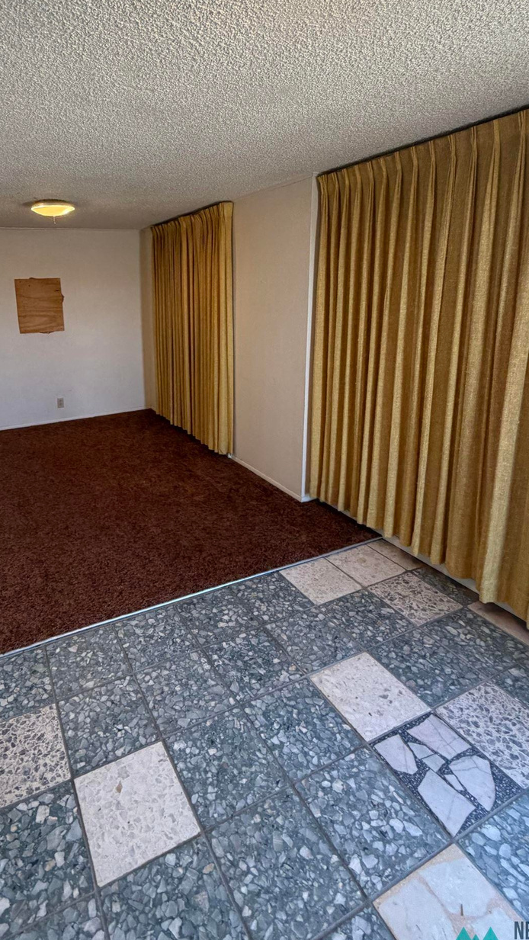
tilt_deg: -11.1
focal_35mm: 19
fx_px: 474
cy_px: 386
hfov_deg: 56.9
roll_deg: +2.6
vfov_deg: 88.6
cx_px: 168
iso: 320
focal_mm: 2.22
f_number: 2.2
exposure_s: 1/120
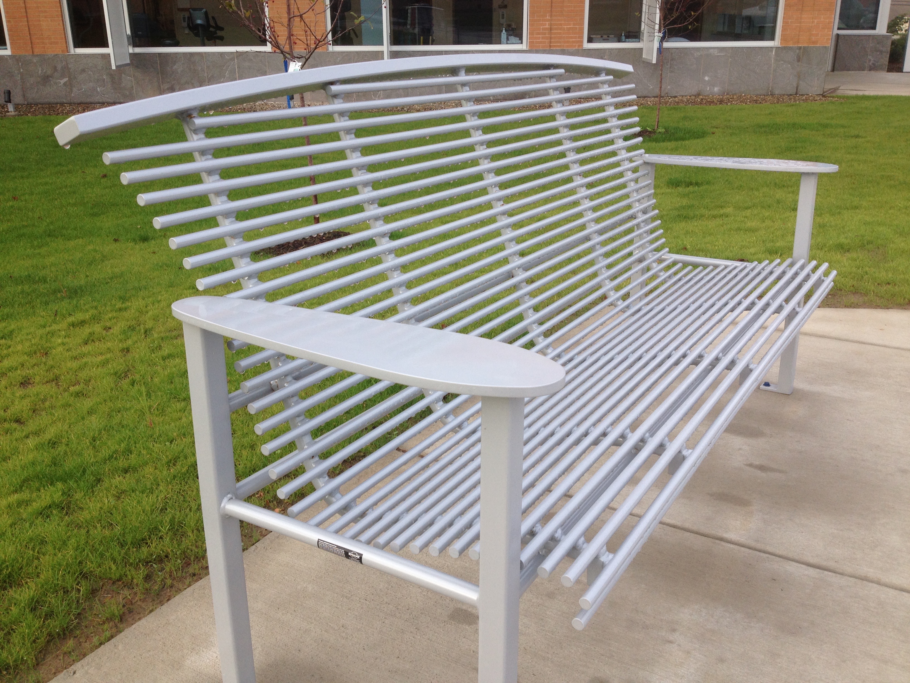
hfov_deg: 52.6
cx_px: 455
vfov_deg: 40.7
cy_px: 342
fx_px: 920
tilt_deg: -20.6
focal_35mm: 35
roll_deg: +0.5
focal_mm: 4.28
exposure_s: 1/373
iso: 50
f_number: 2.4
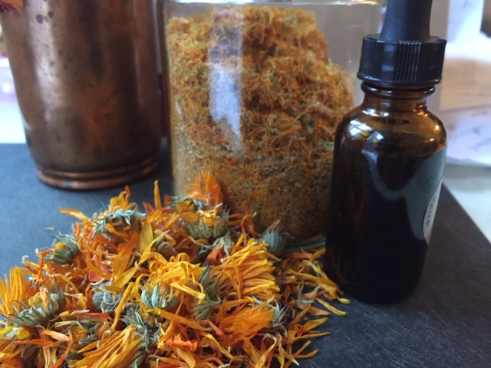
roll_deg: +3.1
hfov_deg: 61.7
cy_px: 184
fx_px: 411
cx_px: 246
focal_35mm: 29
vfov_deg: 48.2
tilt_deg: -28.1
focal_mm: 4.15
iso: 250
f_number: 2.2
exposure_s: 1/15
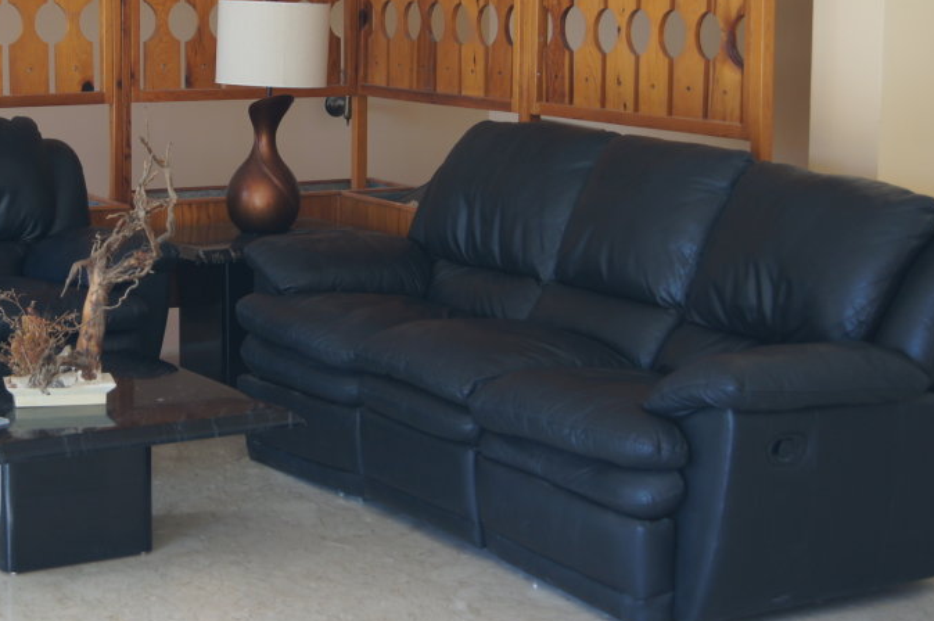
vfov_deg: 17.0
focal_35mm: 80
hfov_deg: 25.3
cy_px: 213
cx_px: 276
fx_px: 2067
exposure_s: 1/60
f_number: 5
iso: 200
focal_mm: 35
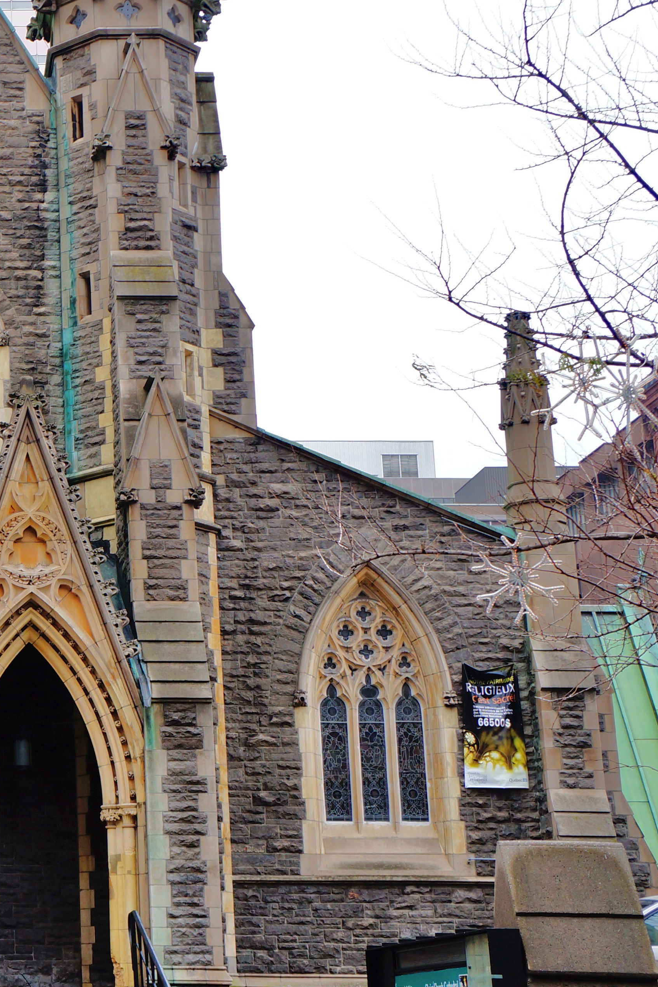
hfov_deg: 16.5
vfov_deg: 26.0
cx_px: -213
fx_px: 2138
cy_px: 437
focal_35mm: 78
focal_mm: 27
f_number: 5
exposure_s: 1/100
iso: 200
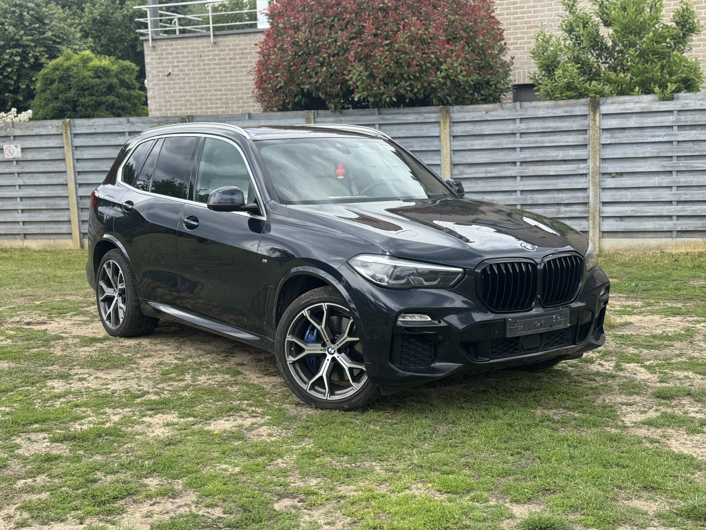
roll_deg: +2.6
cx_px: 353
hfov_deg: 39.7
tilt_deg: -6.5
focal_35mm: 48
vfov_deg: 30.3
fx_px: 979
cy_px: 265
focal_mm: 6.76
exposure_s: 1/1312
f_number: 1.78
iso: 64
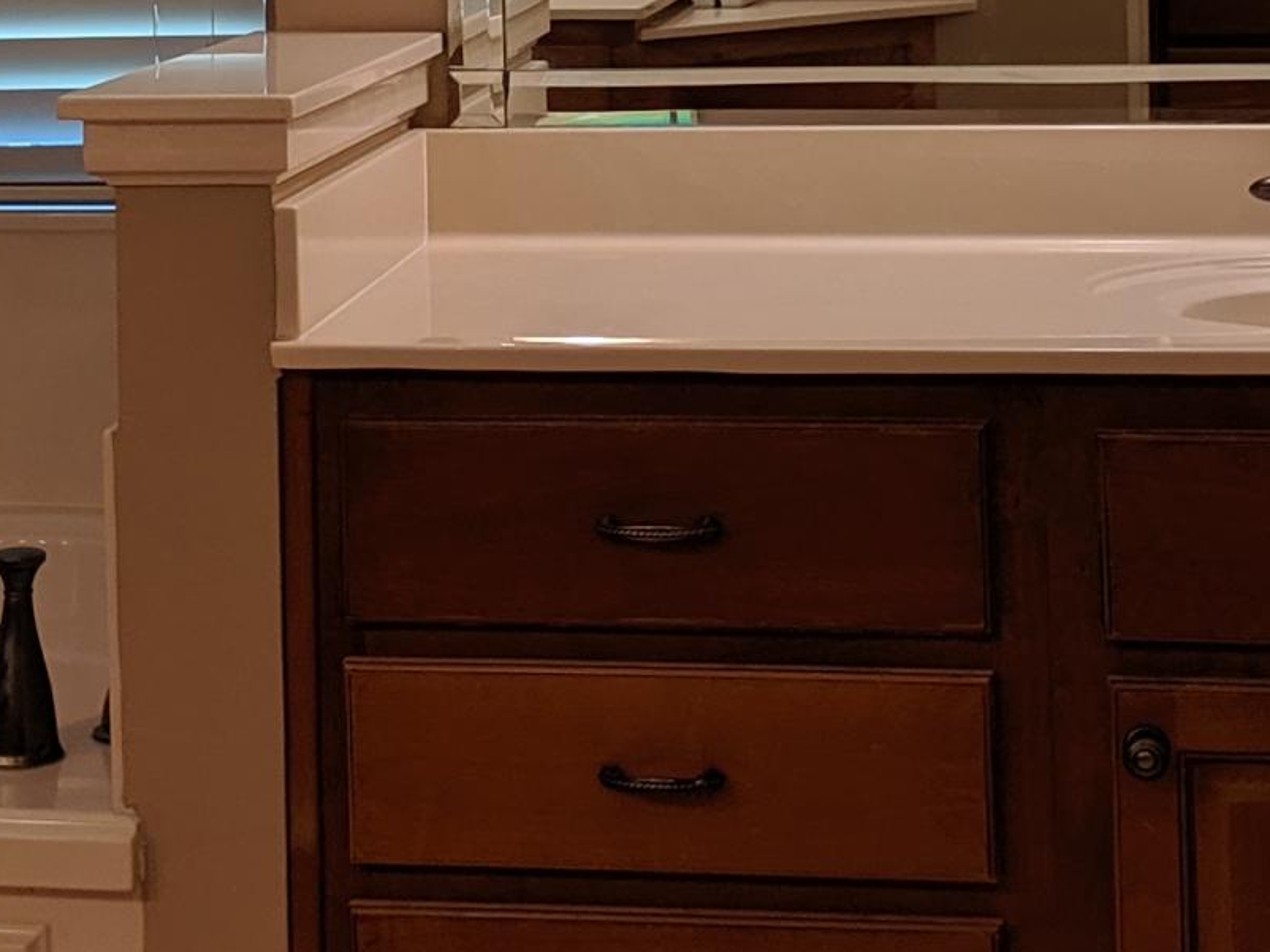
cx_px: 559
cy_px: -73
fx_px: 3704
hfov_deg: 19.4
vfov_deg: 14.3
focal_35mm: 101
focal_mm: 4.44
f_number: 1.8
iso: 72
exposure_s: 1/59.9
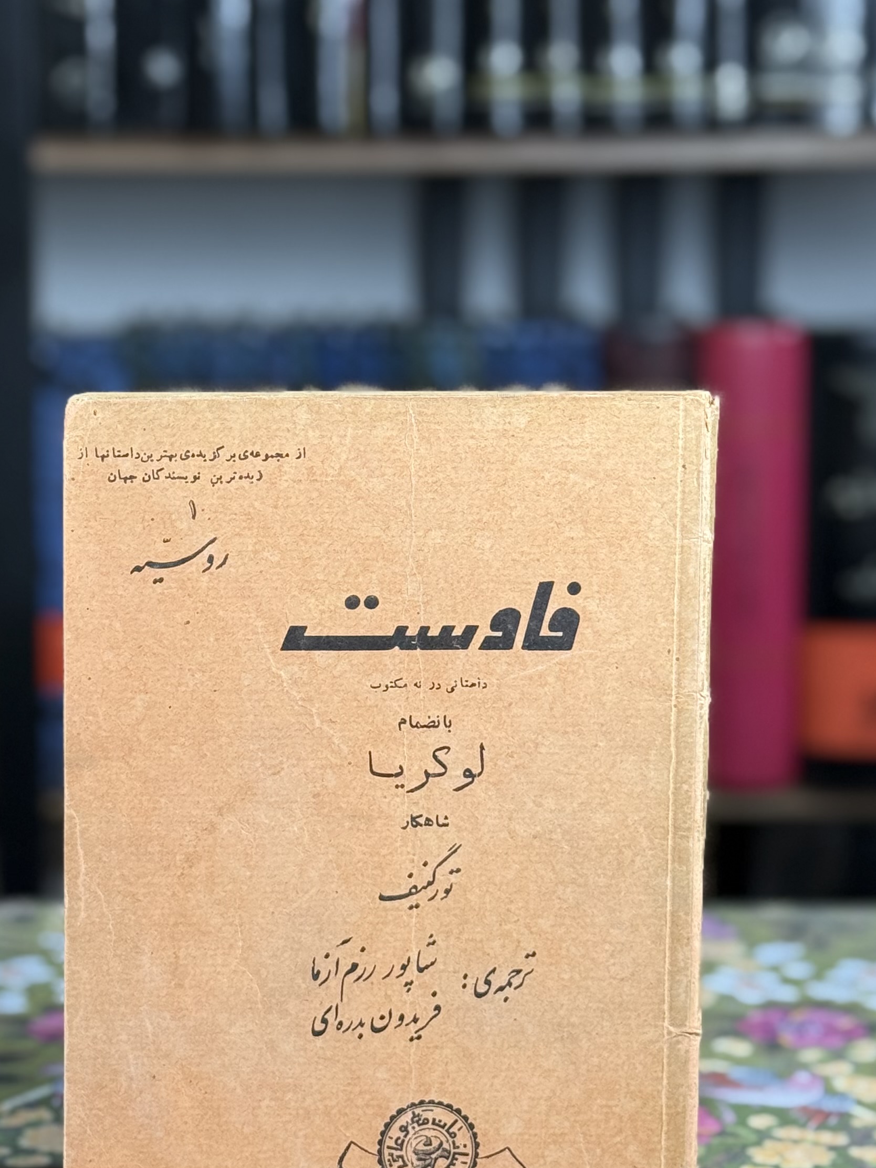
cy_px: 544
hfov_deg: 16.9
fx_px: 2936
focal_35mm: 87
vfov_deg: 22.5
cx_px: 340
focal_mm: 6.76
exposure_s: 1/100
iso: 100
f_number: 1.78
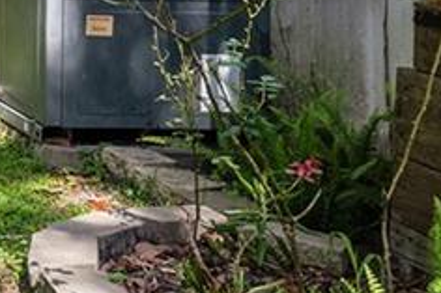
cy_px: -170
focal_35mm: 95
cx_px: -441
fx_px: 1163
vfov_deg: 13.4
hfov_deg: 16.4
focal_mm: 14
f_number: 8
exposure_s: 1/100
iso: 250
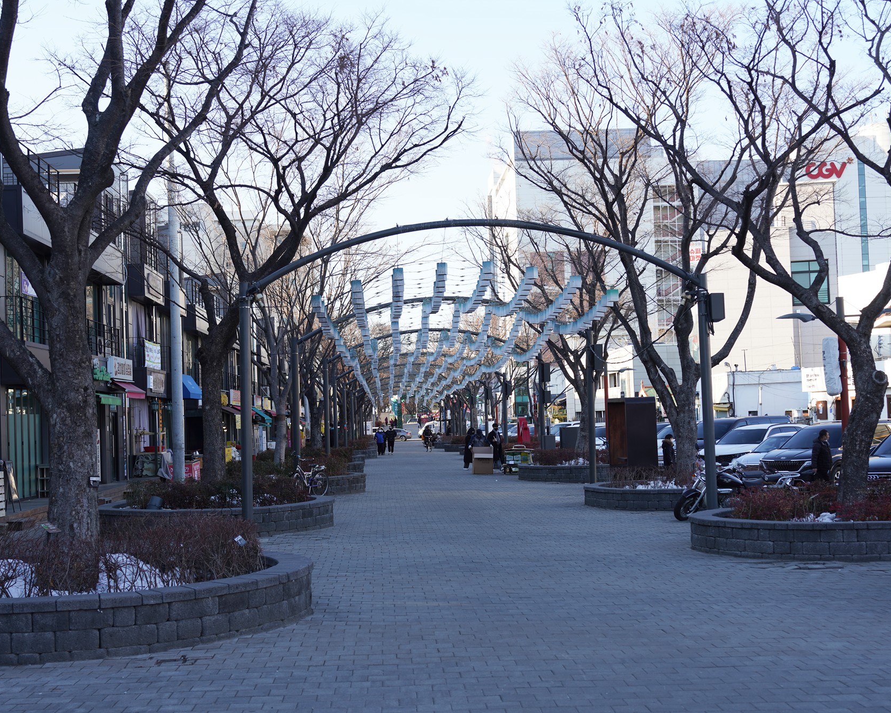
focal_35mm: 53
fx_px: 1398
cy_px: 356
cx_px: 445
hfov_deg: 35.4
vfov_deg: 28.6
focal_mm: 47
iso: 100
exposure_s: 1/100
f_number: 5.6
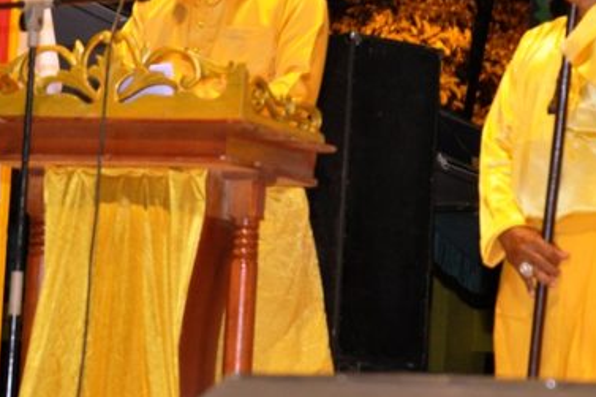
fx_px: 3921
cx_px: 186
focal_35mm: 237
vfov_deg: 5.8
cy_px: 112
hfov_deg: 8.7
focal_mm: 85
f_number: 4.5
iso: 800
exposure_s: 1/40
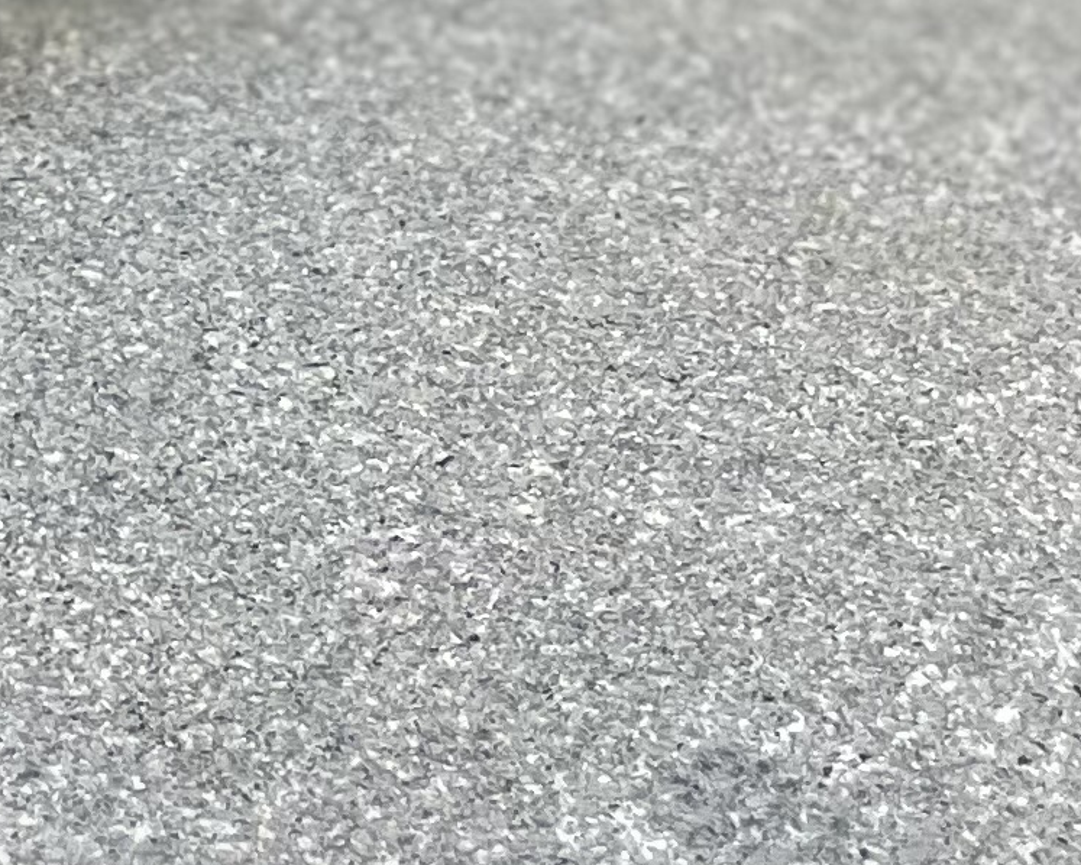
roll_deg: -6.6
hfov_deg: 13.4
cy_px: -989
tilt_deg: -19.3
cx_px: -425
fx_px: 4384
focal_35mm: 137
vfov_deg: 10.2
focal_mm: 5.1
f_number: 1.6
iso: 100
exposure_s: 1/120
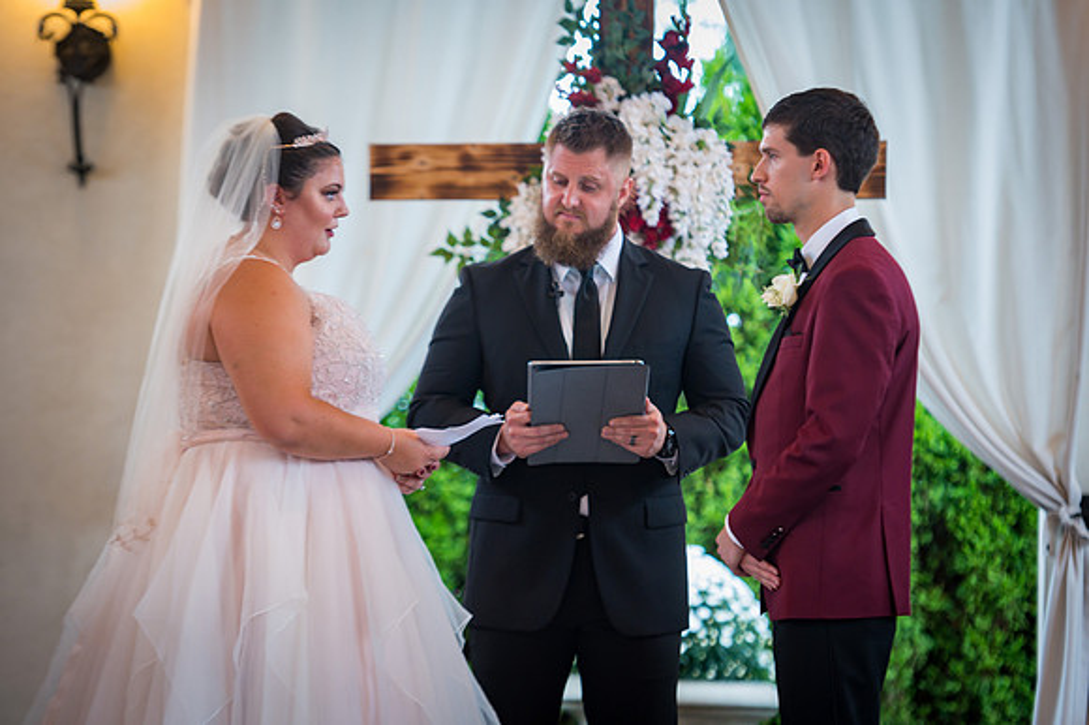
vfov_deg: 9.9
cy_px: 372
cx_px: 570
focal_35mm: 138
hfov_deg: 14.9
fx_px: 4172
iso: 1100
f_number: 2.8
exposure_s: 1/45
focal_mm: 130
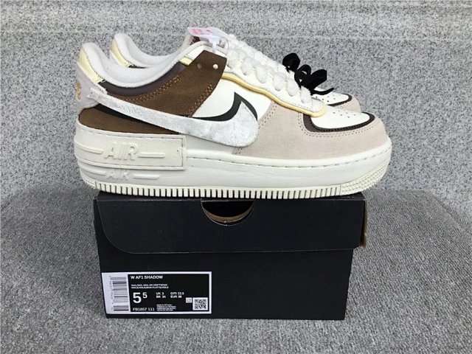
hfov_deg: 58.4
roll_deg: -1.3
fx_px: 423
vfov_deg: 45.4
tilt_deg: -16.9
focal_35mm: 31
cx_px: 236
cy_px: 177
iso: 25
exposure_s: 1/762
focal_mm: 3.3
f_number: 2.4
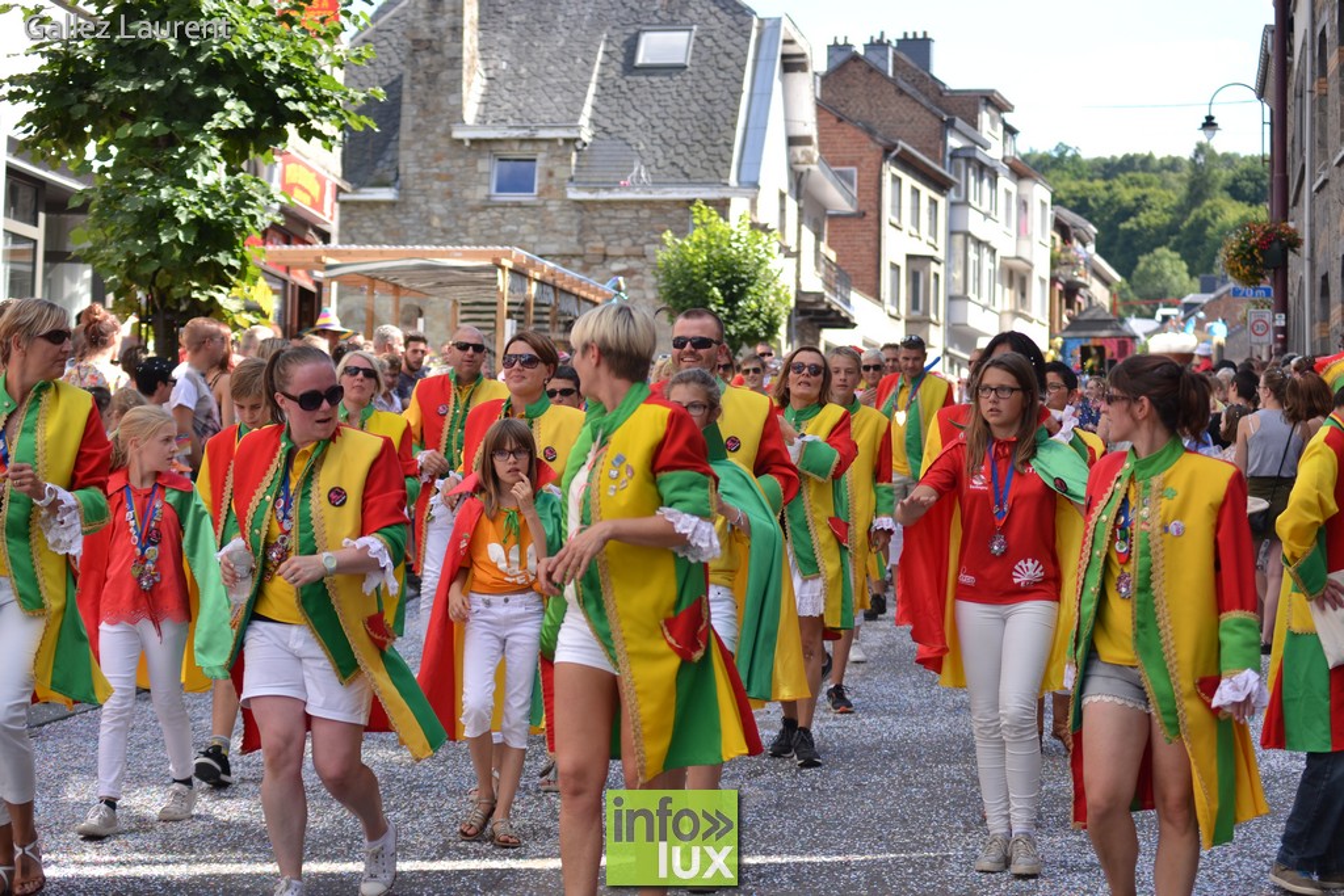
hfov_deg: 27.0
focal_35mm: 75
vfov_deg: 18.2
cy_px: 448
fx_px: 2800
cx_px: 672
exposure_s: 1/400
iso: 100
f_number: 3.2
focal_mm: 50
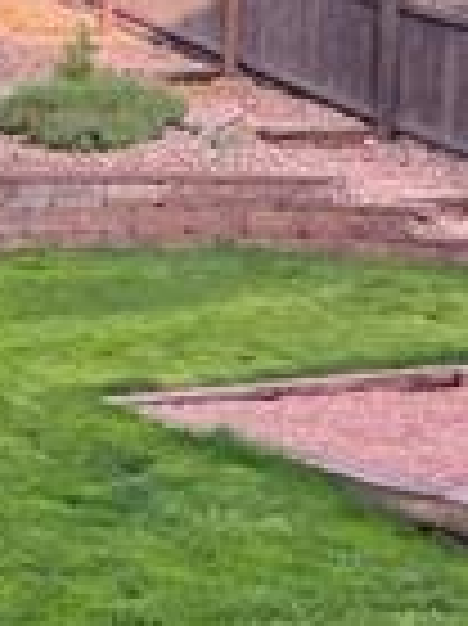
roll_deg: +0.8
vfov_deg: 21.7
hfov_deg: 15.2
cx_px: -230
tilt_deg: -8.9
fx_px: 1625
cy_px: 423
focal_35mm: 90
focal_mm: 4.2
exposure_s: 1/428
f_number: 1.6
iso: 32
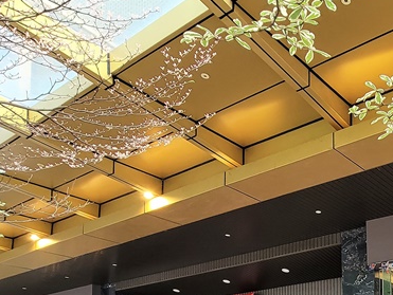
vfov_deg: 33.4
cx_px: 393
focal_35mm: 35
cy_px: 352
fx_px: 398
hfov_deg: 44.7
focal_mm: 2.2
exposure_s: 1/60
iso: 160
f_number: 2.2
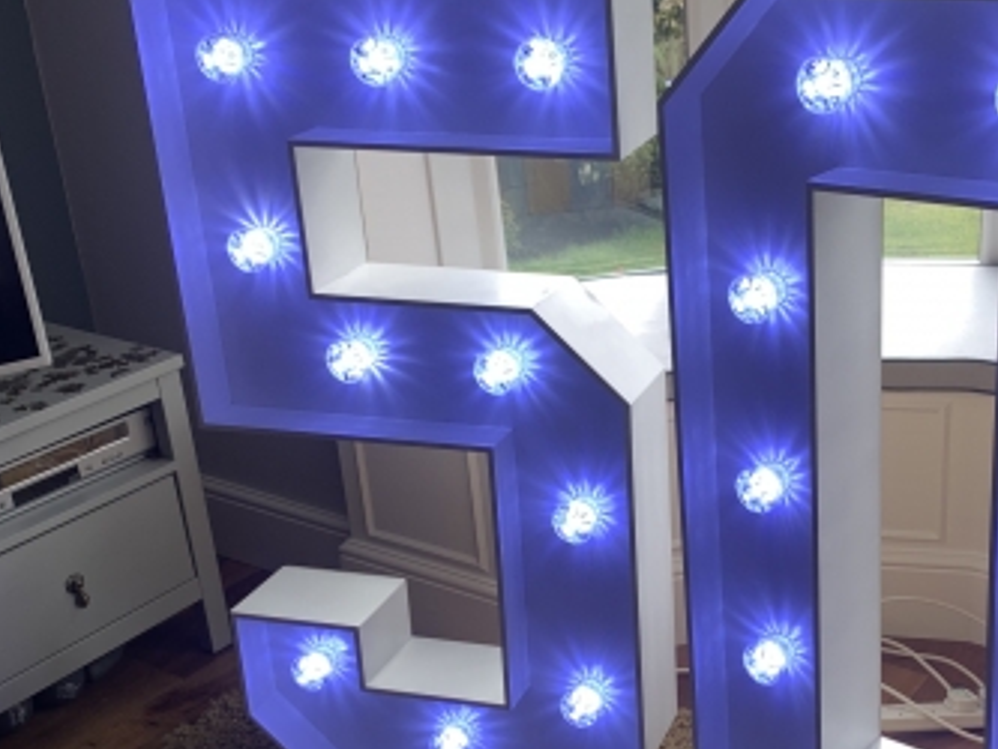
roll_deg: +2.3
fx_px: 1442
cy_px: 455
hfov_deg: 37.6
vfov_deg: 29.0
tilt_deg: -24.6
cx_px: 695
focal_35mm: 50
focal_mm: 4.25
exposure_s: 1/107
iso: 25
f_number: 1.8
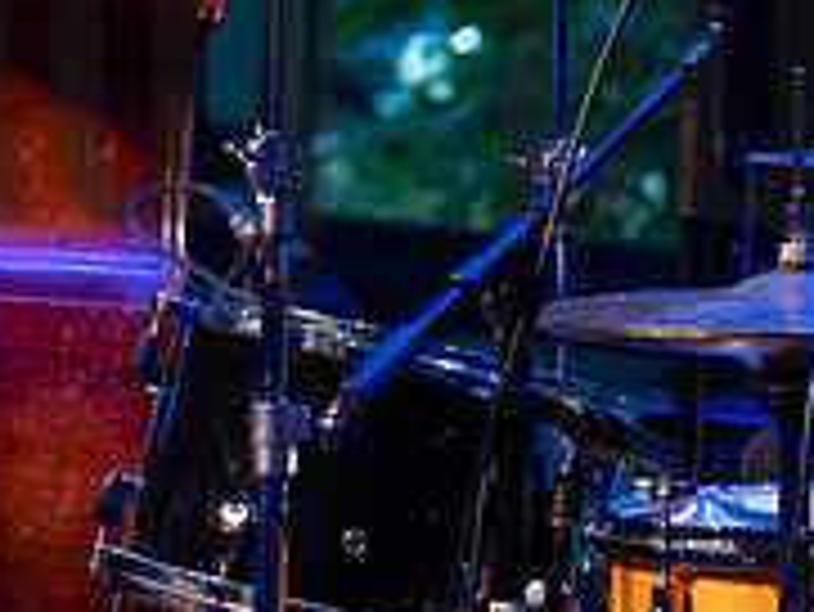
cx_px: 778
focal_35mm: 529
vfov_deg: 2.8
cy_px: -7
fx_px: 12448
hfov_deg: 3.7
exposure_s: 1/160
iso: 1600
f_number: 5.6
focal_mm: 115
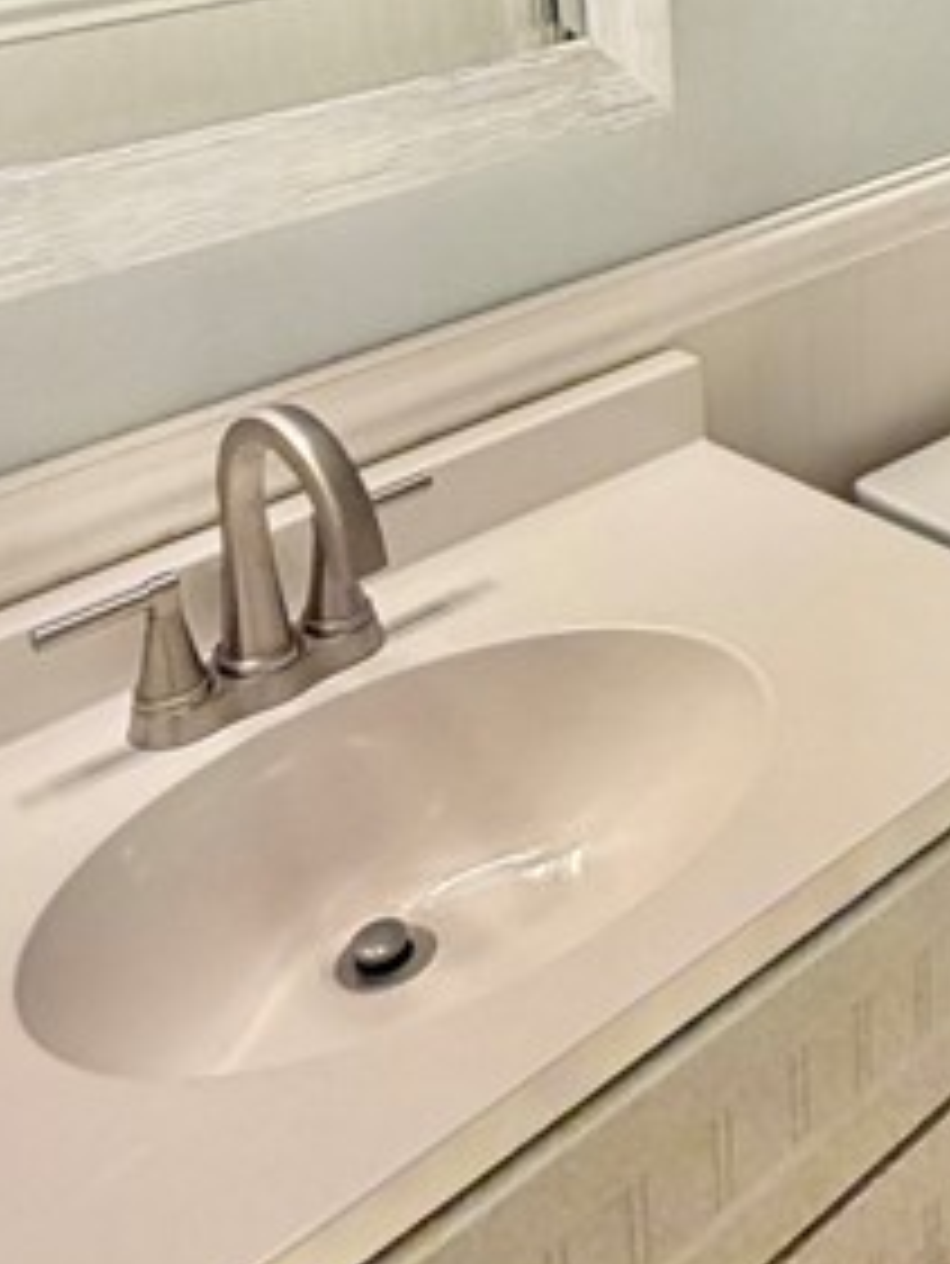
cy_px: 27
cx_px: 1139
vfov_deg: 34.4
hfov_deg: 25.6
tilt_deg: -11.8
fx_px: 1865
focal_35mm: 51
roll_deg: +0.7
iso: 250
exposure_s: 1/120
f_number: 2.2
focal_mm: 2.22
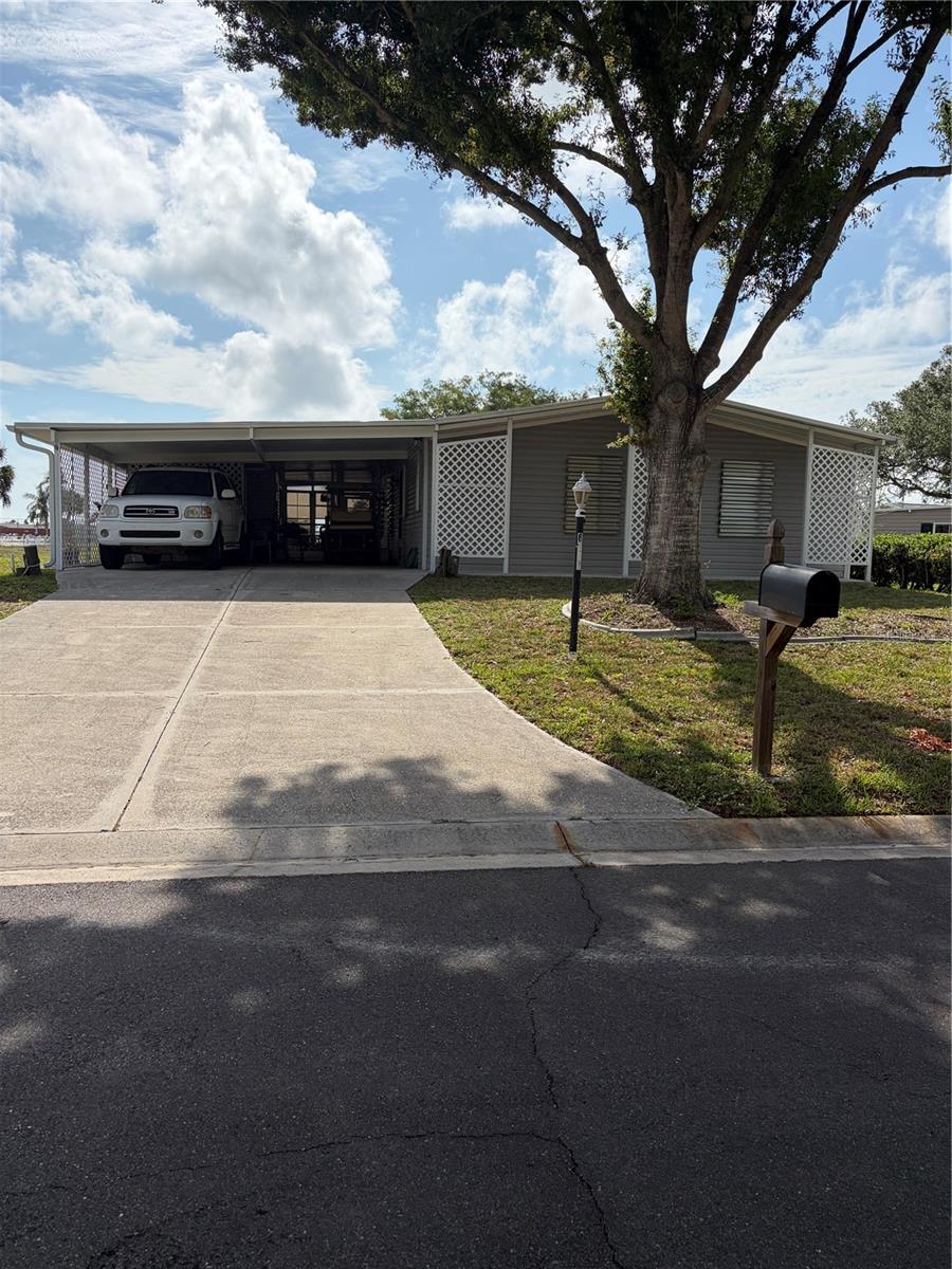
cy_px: 634
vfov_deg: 67.3
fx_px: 953
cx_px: 476
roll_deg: -0.8
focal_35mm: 26
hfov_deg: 53.1
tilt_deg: -2.8
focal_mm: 5.96
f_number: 1.6
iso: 50
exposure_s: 1/8850
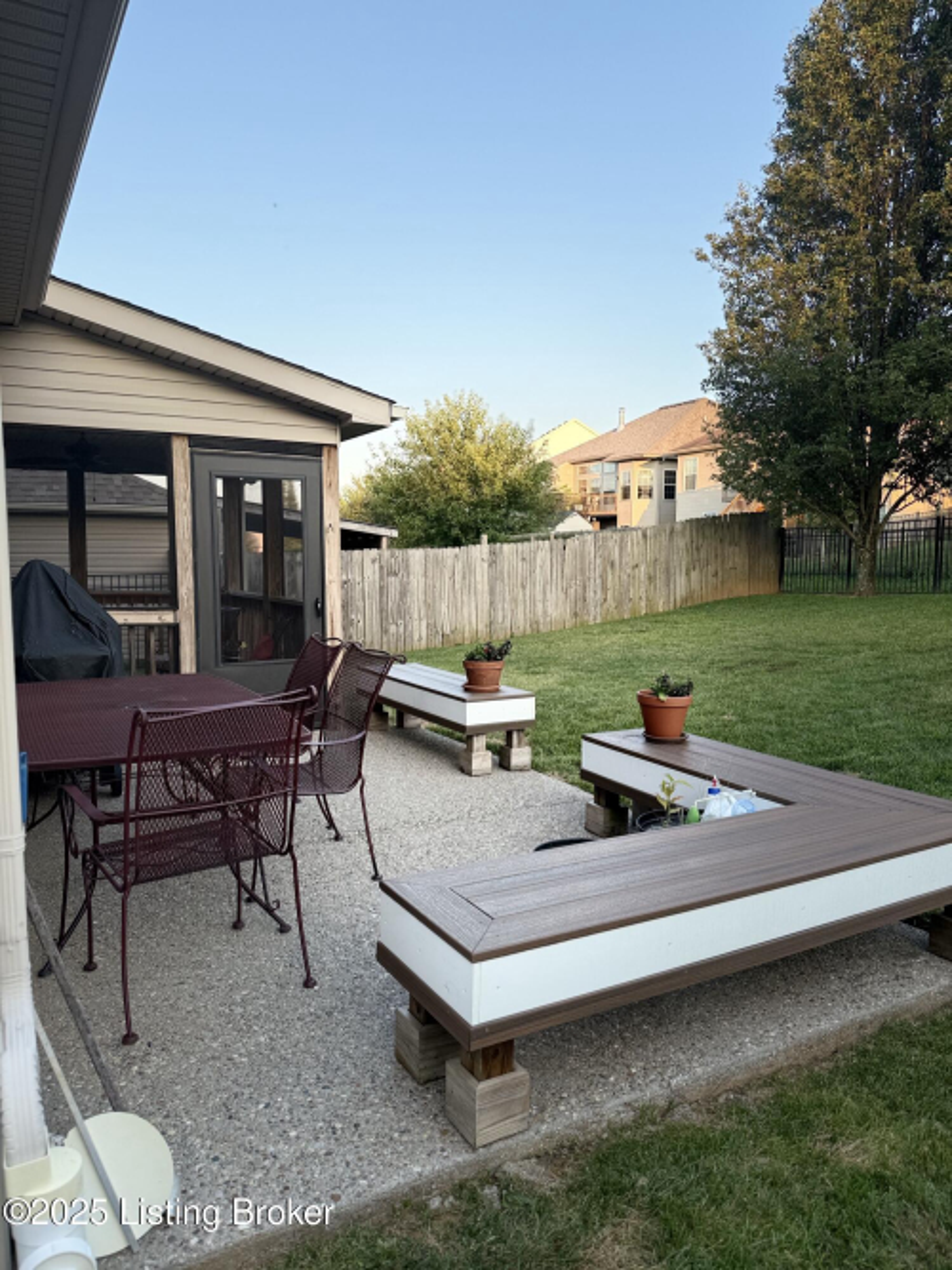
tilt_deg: -5.3
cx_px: 476
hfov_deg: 56.8
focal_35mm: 24
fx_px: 880
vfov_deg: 71.6
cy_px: 635
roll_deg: +0.1
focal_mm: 6.76
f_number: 1.78
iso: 80
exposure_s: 1/677
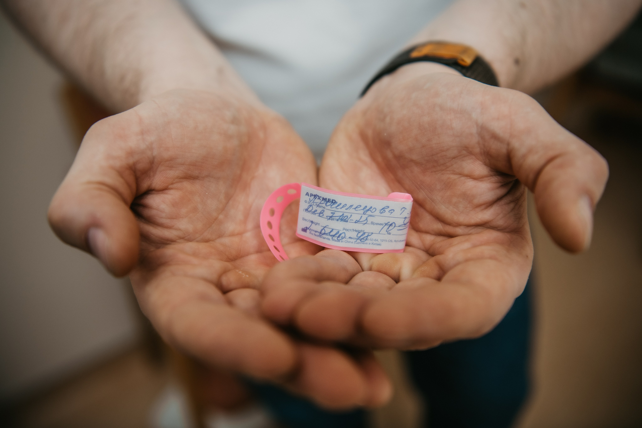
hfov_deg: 50.7
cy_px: 214
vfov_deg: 35.1
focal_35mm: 38
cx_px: 321
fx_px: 678
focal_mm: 38
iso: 200
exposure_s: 1/160
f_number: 3.2
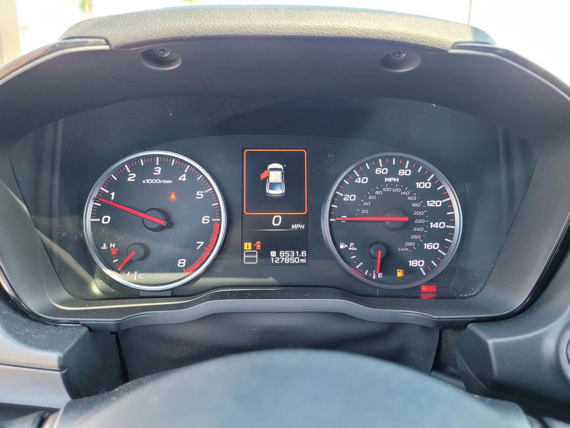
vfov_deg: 53.1
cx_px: 285
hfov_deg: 67.3
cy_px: 214
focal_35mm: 26
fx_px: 428
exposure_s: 1/120
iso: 250
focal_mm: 5.4
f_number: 1.8
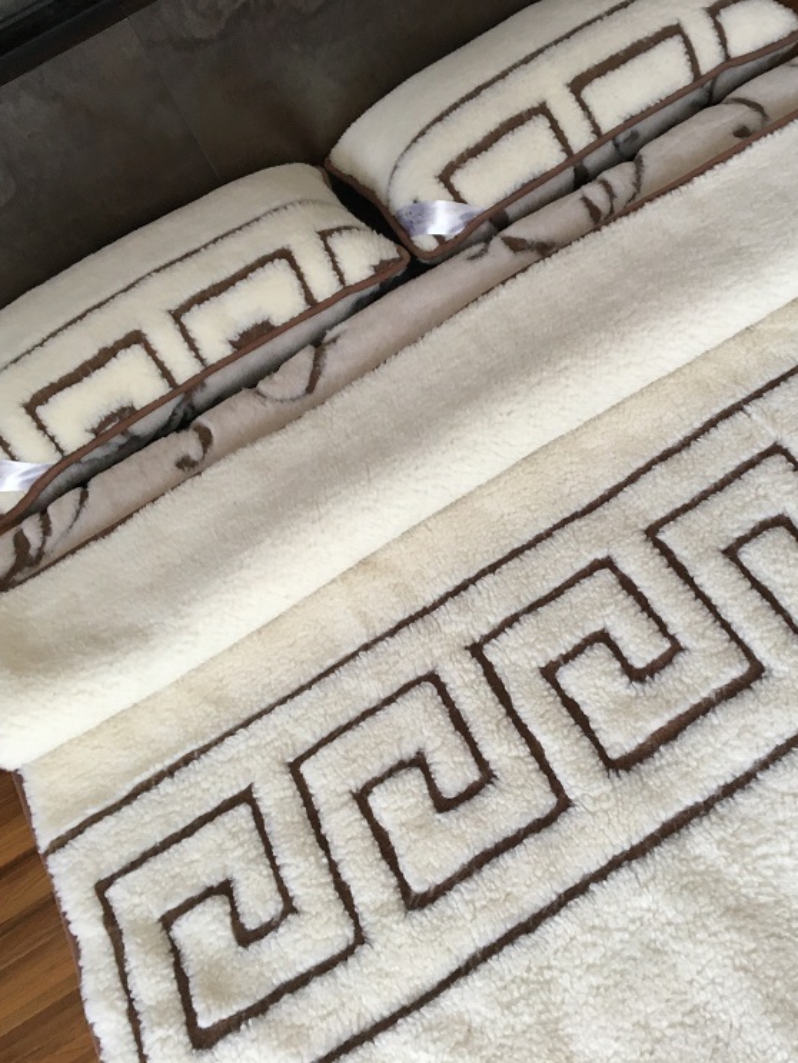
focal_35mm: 39
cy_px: 530
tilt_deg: -48.3
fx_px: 1199
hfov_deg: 36.5
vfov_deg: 47.9
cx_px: 512
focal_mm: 4.15
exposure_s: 1/33
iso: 125
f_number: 2.2
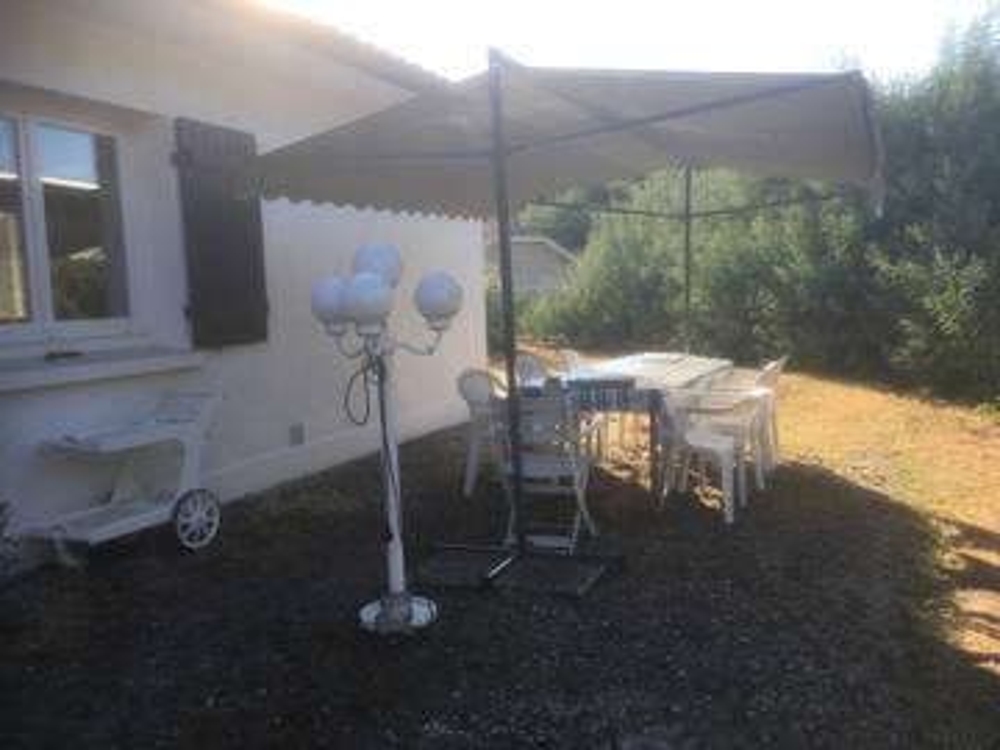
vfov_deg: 48.2
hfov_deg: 61.7
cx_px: 500
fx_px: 838
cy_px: 375
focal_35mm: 29
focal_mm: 4.15
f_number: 2.2
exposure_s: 1/343
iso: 25
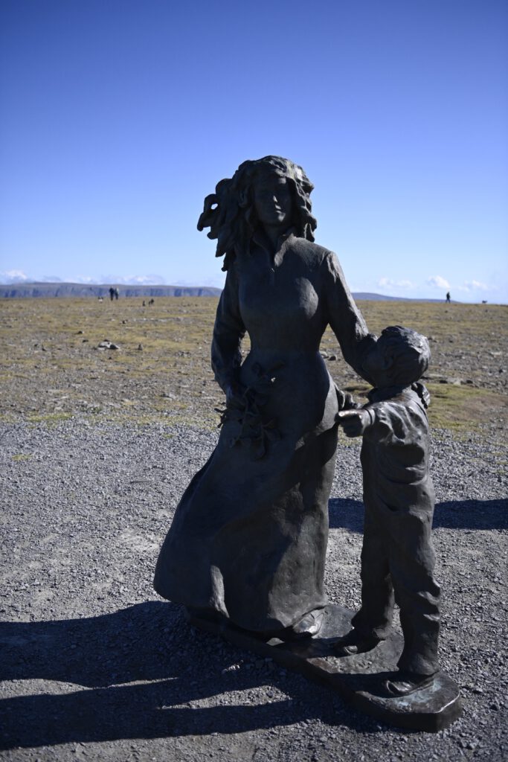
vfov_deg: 58.7
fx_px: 677
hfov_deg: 41.1
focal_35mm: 32
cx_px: 254
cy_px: 381
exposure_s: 1/2000
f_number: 2.8
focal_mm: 32
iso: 100
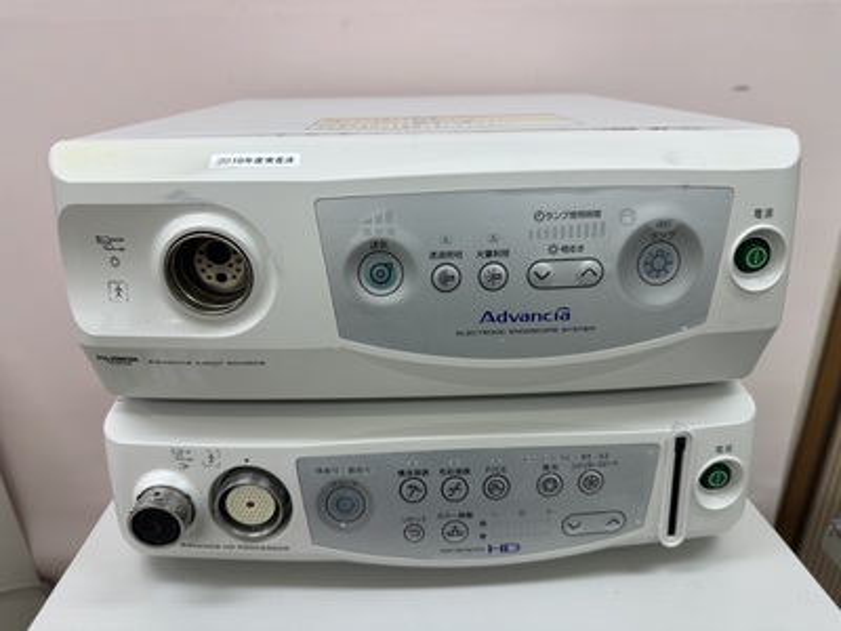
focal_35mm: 24
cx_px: 420
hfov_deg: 71.6
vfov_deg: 56.8
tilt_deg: -23.8
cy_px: 316
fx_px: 583
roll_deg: +2.0
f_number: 1.78
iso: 64
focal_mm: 6.86
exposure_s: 1/161
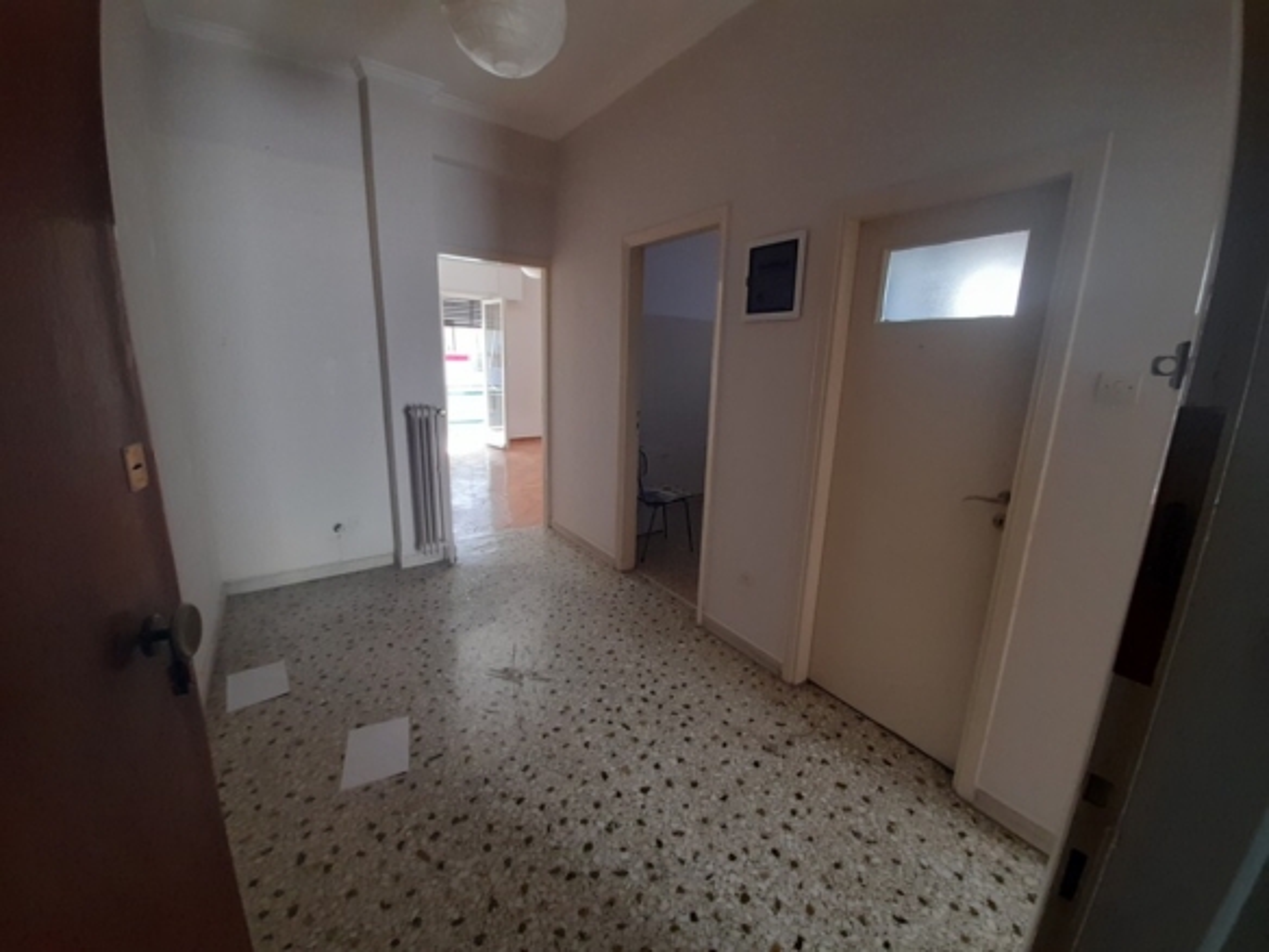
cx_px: 634
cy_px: 476
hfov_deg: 106.2
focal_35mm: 13
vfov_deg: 89.9
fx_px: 477
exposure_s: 1/50
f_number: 2.2
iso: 200
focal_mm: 1.42
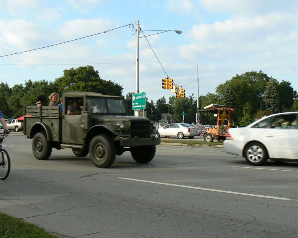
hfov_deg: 46.8
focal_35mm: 39
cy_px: 120
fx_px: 344
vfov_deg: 38.2
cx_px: 144
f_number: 5.6
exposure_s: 1/250
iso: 80
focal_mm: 6
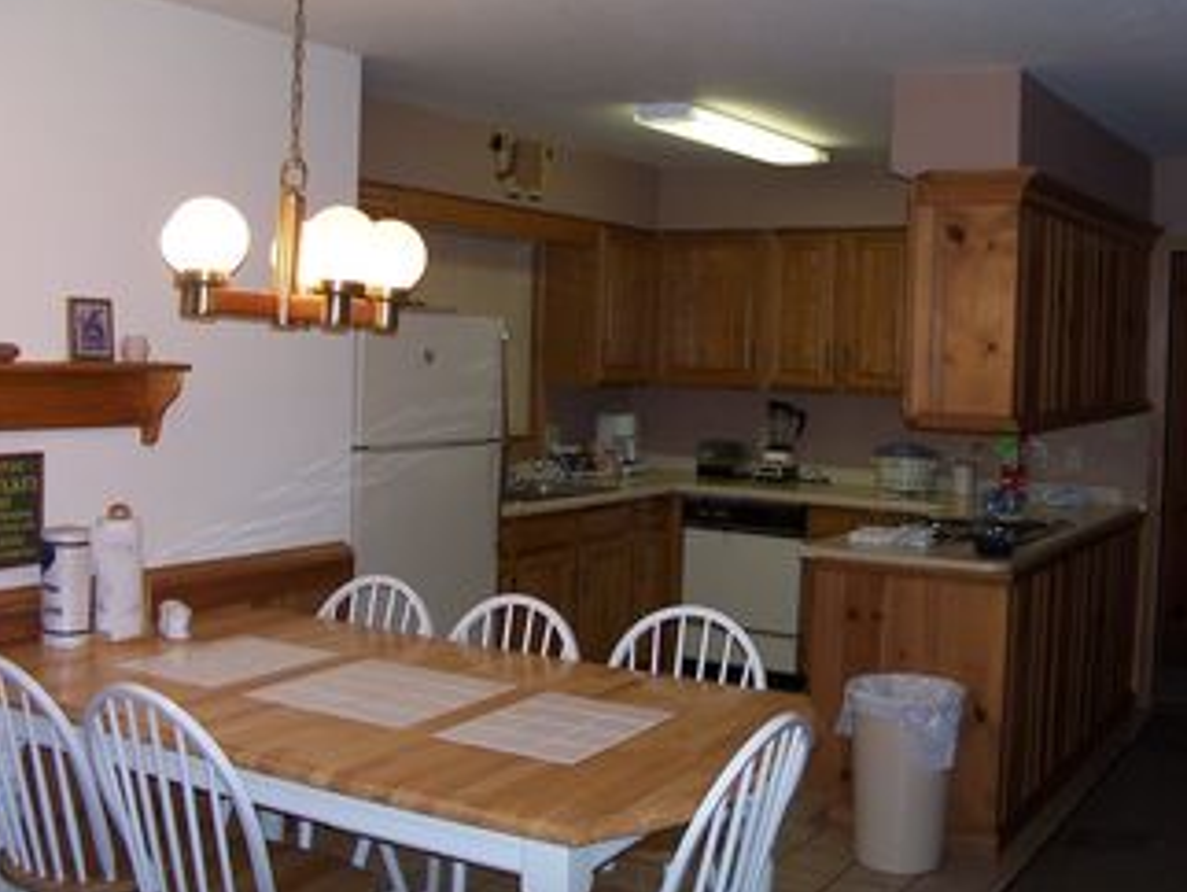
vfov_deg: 36.0
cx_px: 664
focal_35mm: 40
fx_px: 1373
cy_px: 435
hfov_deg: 46.7
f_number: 2.8
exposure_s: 1/60
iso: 80
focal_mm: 6
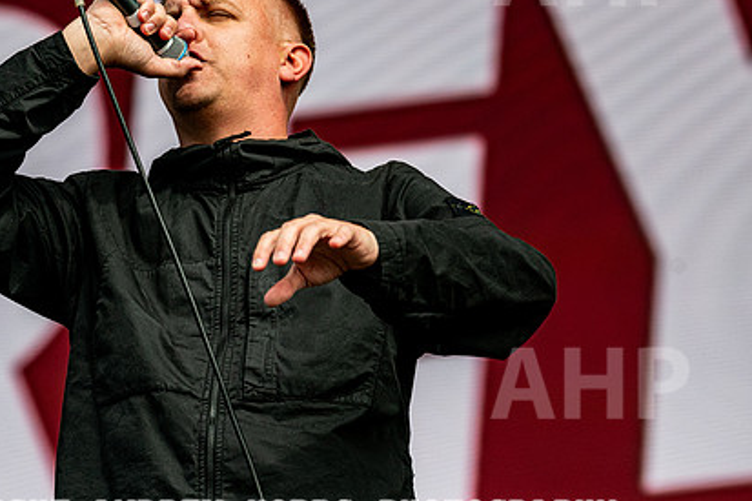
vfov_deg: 5.7
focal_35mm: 239
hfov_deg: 8.6
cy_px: 187
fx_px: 4990
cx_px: 246
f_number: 4.5
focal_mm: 170
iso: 400
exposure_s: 1/6400
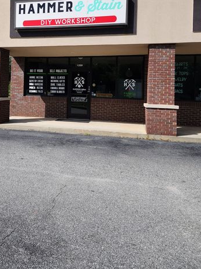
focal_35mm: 33
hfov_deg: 42.1
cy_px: 83
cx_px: 62
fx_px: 256
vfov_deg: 53.9
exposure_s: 1/1387
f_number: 1.8
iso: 12
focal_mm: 6.4
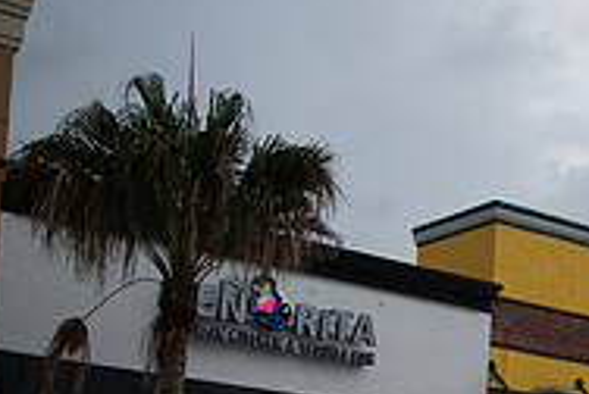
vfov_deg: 16.8
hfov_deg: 24.6
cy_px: 586
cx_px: 711
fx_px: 1213
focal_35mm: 74
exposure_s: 1/200
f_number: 2.8
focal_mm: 24
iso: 80
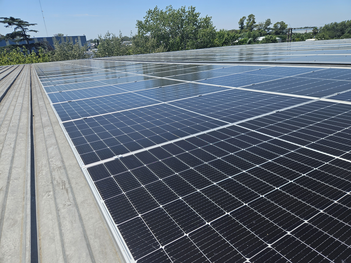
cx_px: 176
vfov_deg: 58.9
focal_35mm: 23
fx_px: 233
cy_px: 132
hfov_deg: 73.9
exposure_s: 1/2246
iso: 25
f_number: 1.8
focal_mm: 5.4
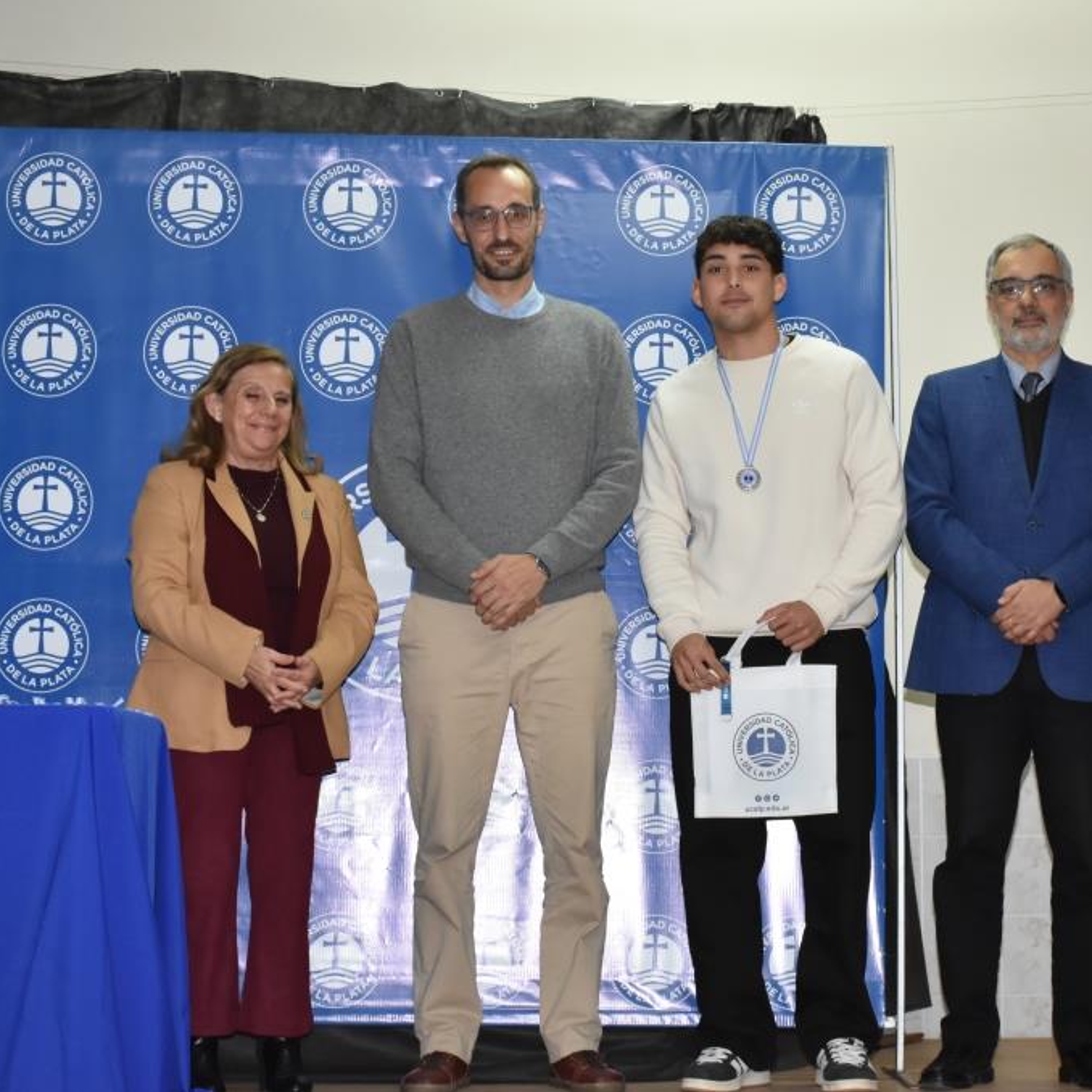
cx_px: 715
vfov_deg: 20.0
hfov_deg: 20.0
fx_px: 3092
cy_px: 544
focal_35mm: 87
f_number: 8
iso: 1600
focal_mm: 45
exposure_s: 1/60
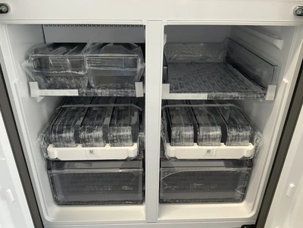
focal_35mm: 29
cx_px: 152
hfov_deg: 61.7
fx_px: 254
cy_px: 114
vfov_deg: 48.2
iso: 200
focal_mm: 3
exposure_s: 1/60
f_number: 1.8
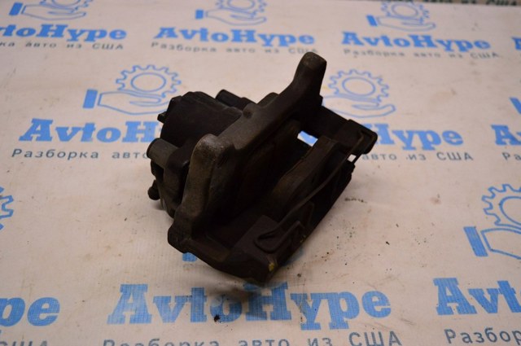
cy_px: 173
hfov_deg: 51.3
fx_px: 542
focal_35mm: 38
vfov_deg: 35.4
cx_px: 260
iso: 1600
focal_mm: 25
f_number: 4
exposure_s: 1/400
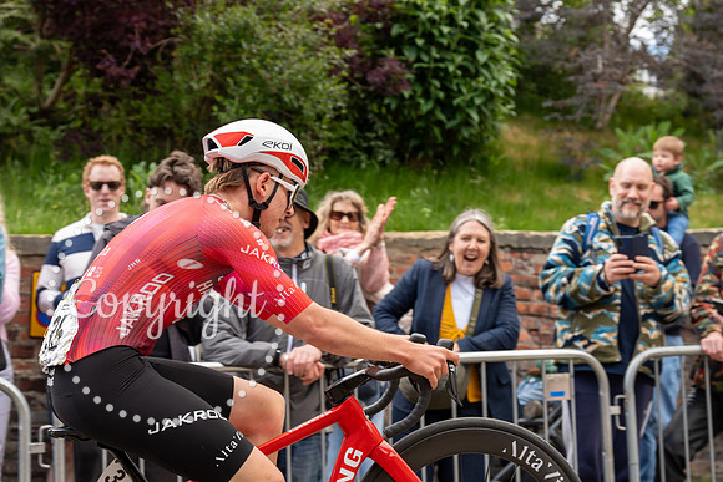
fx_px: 1406
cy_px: 241
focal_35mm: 70
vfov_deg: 19.5
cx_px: 362
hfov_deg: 28.8
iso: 1000
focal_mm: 70
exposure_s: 1/1000
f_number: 5
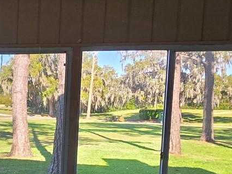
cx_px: -57
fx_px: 328
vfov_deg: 29.2
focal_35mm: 49
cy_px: 130
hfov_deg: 31.5
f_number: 2.2
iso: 50
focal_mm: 2.2
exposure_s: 1/206
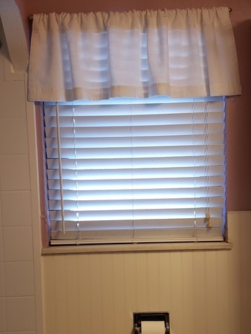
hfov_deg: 27.5
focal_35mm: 53
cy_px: 202
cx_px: 130
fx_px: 512
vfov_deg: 36.0
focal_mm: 4.3
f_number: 1.5
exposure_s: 1/60
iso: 80
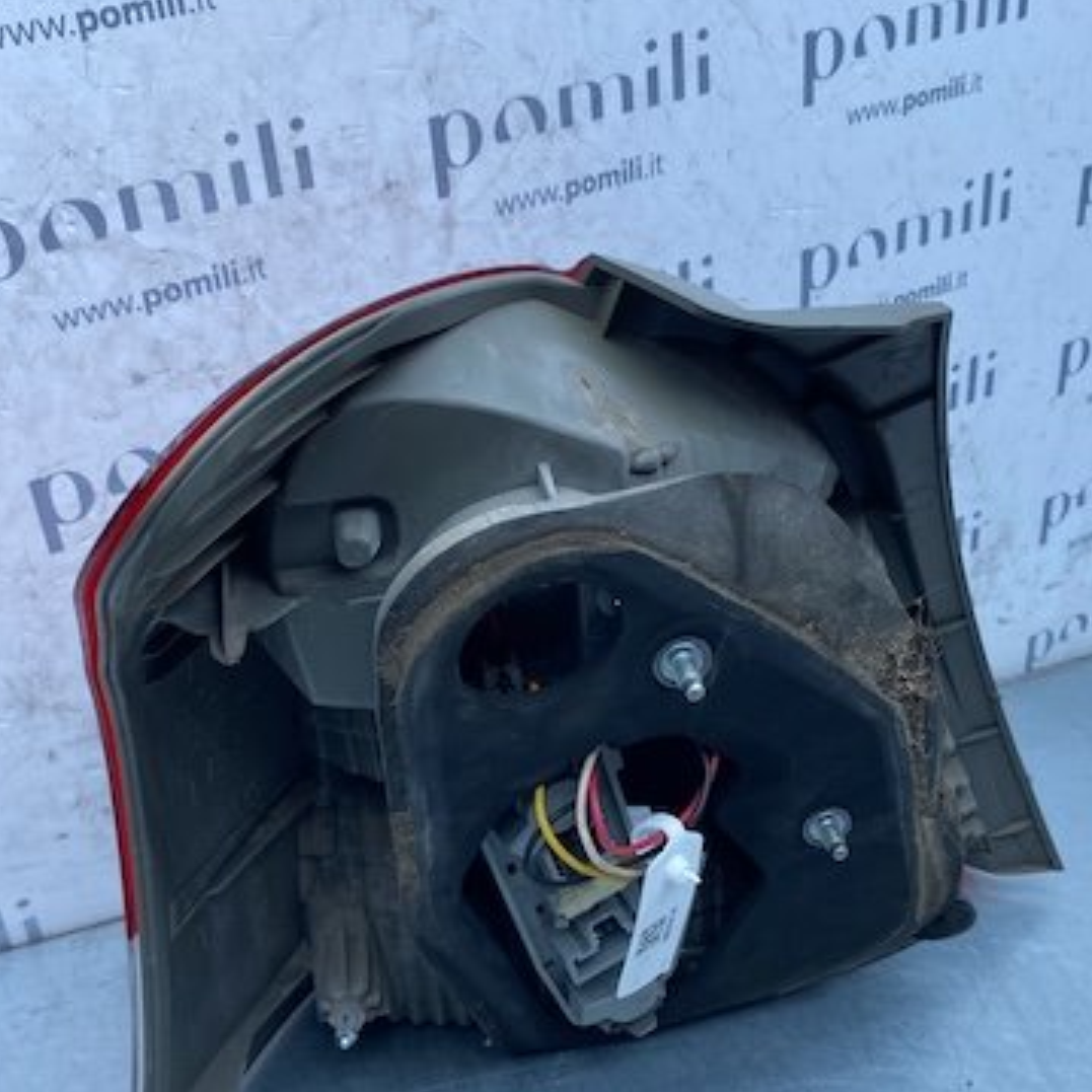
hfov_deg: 40.9
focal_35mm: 41
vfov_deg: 40.5
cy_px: 709
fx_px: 1463
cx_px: 560
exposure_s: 1/588
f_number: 1.8
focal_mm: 4.25
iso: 32
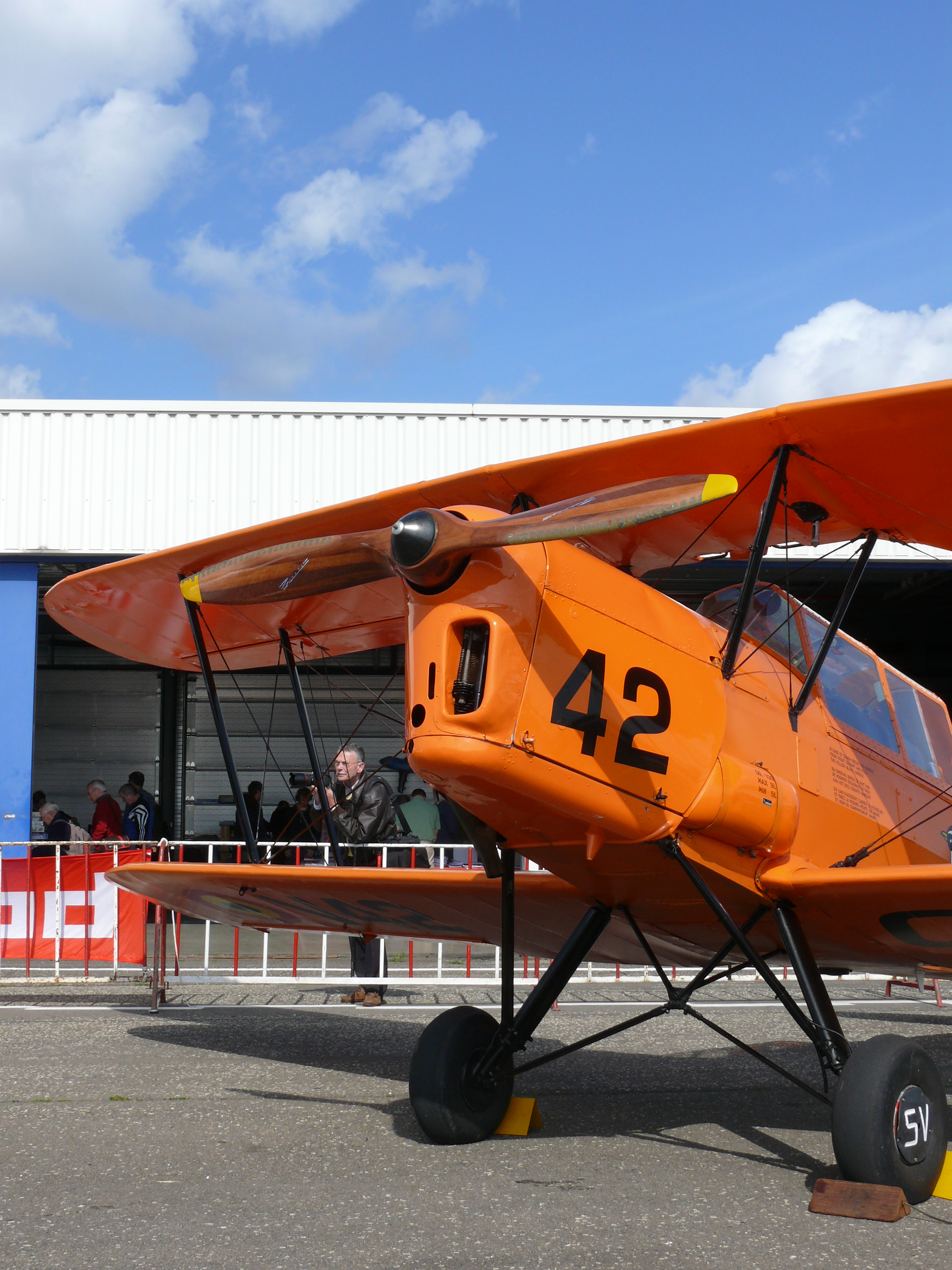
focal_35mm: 46
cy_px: 635
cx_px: 476
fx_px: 1687
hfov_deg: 31.5
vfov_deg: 41.2
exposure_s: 1/500
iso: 100
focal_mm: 9.7
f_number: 7.1
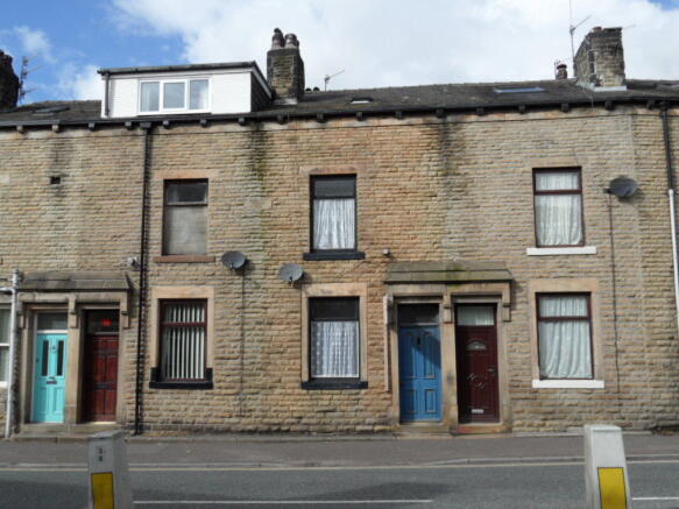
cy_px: 254
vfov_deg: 44.1
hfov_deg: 56.8
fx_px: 628
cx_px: 340
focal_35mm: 32
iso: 80
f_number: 3.4
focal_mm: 5.3
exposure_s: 1/1000
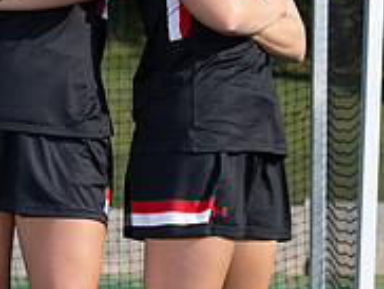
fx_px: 3954
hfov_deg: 5.6
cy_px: 197
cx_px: 233
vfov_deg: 4.2
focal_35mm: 356
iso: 40
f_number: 5.6
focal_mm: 76
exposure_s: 1/250
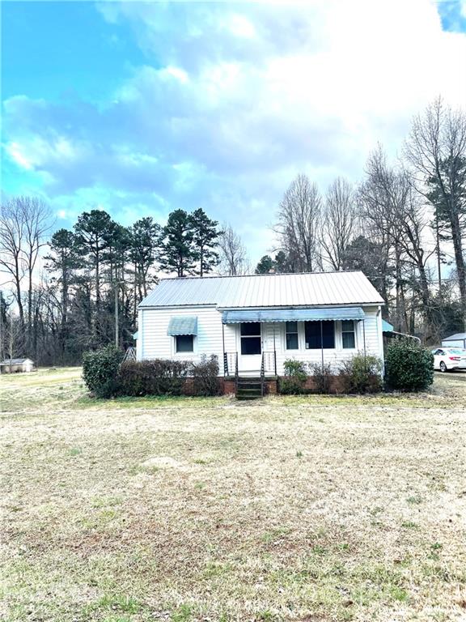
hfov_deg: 53.1
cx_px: 233
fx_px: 467
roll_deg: +3.5
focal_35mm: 26
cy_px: 311
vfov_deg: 67.3
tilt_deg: +5.7
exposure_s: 1/615
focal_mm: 4.2
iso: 32
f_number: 1.6
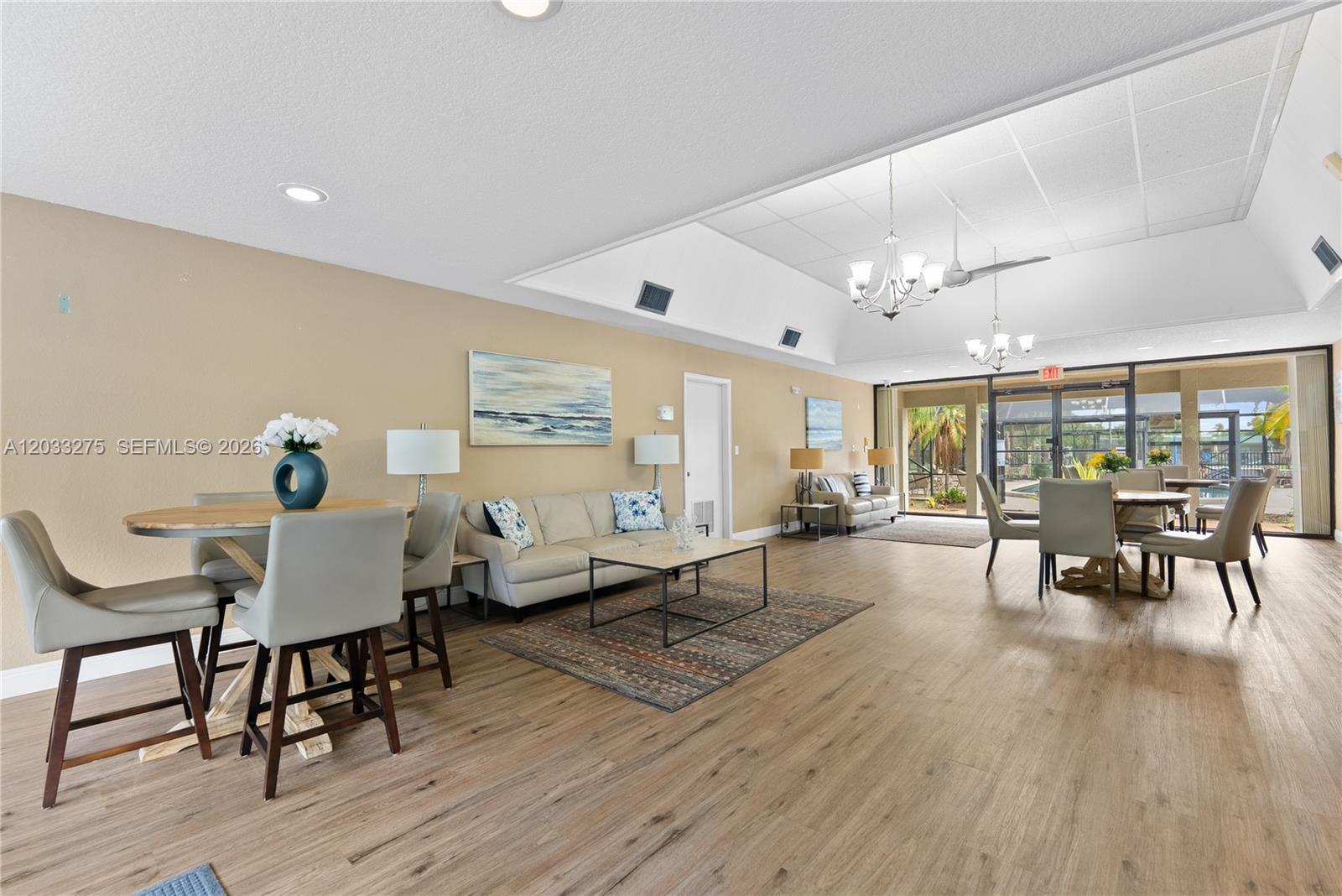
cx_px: 671
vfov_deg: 75.9
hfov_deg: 98.9
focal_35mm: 15
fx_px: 574
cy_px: 448
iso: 320
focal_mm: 15.4
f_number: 8
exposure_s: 1/3
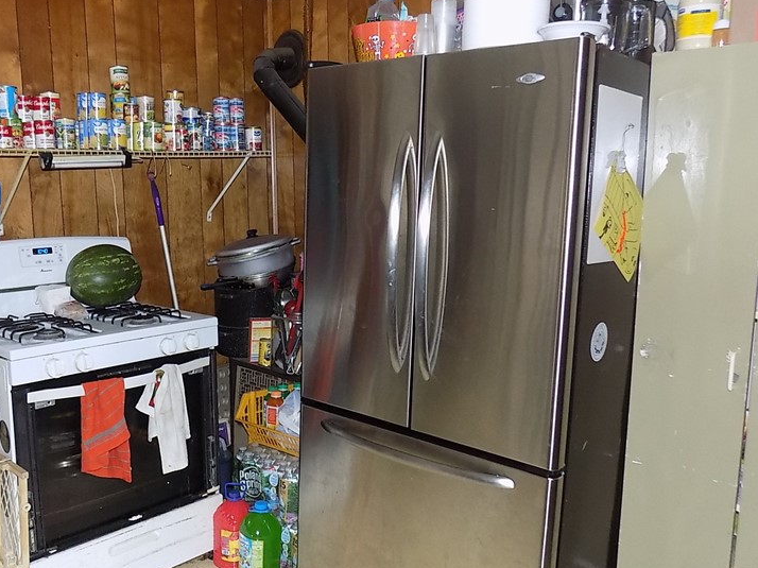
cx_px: 317
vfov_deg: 42.9
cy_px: 300
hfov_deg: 55.1
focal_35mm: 33
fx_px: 722
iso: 200
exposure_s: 1/30
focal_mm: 4
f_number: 3.1
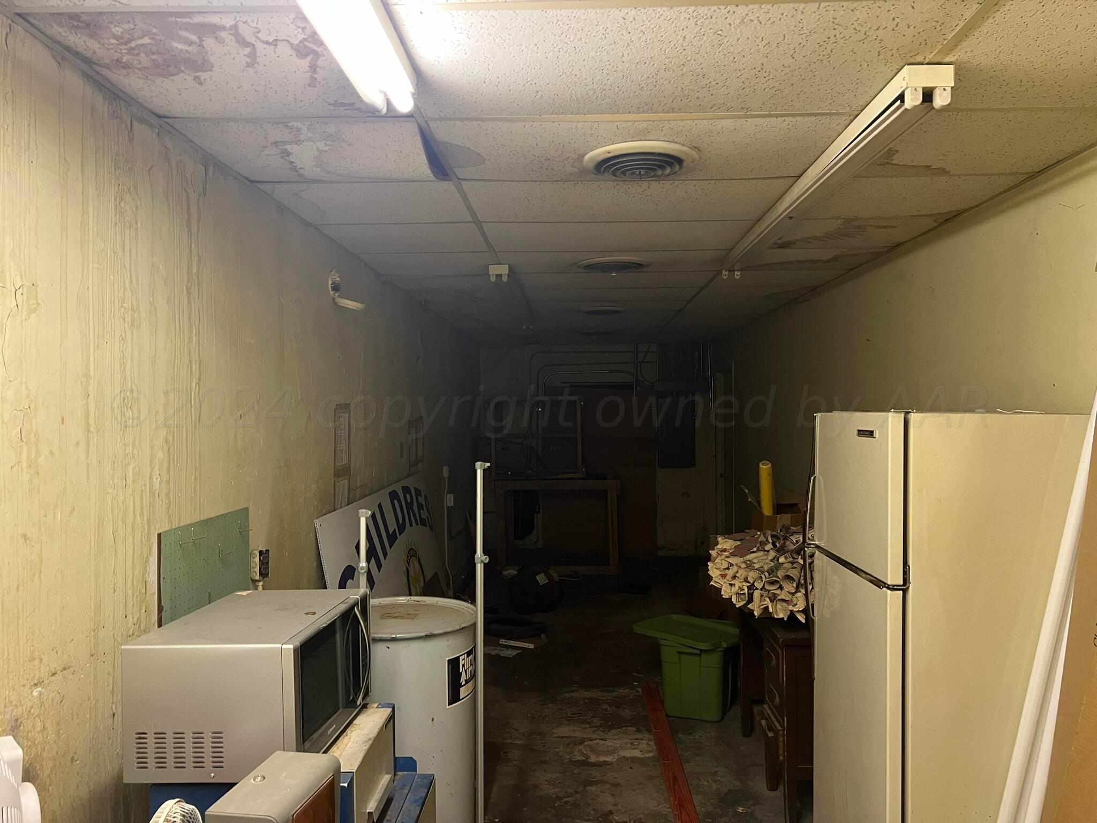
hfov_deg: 67.3
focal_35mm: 26
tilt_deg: +0.1
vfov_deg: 53.1
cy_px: 412
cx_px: 548
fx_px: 824
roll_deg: -0.1
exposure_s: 1/40
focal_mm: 5.7
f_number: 1.5
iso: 400
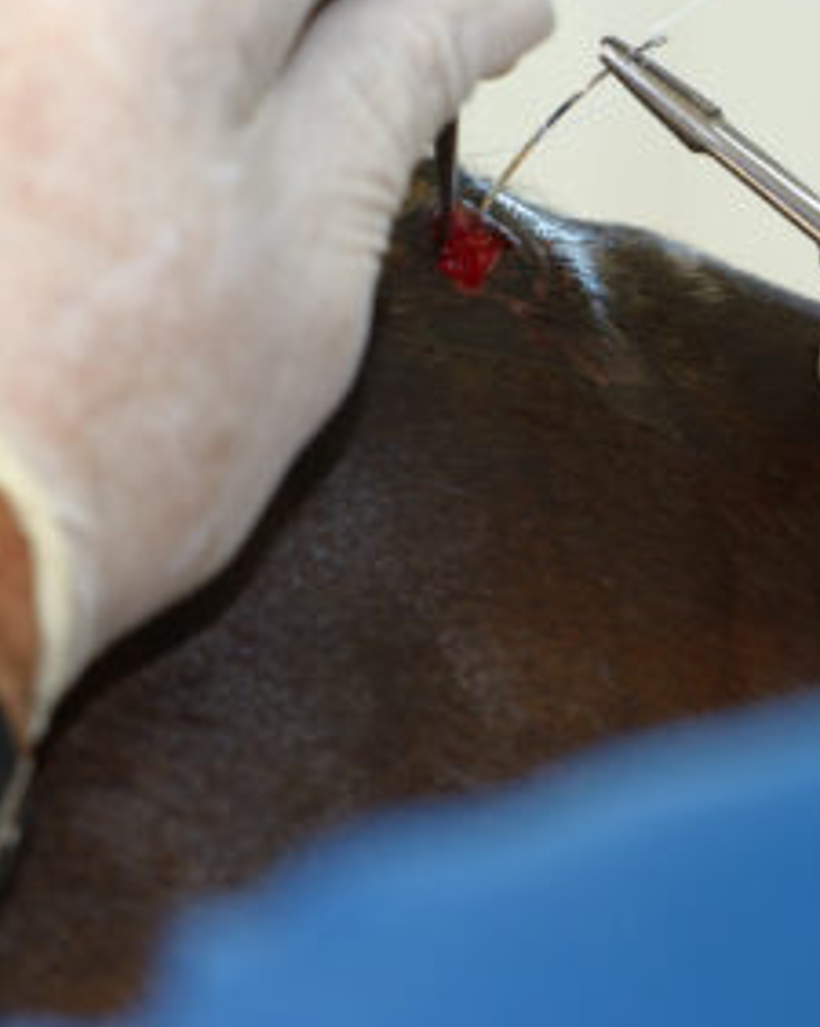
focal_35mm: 435
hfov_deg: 3.6
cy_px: 155
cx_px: 550
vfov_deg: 4.4
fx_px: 13218
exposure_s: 1/60
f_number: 5
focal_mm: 170
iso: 400
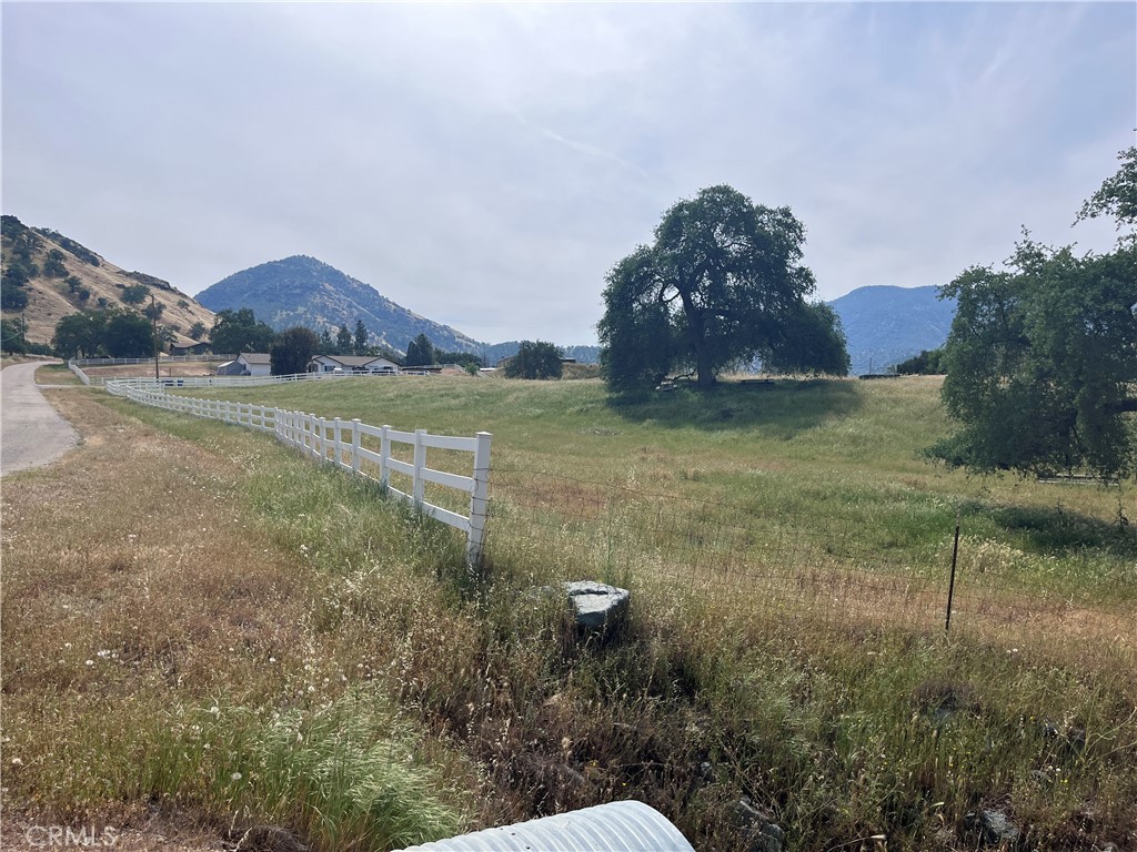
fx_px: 854
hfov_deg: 67.3
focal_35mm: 26
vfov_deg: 53.1
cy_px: 426
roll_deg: +1.3
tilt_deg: -0.4
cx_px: 568
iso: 50
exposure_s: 1/7353
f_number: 1.6
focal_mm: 5.1
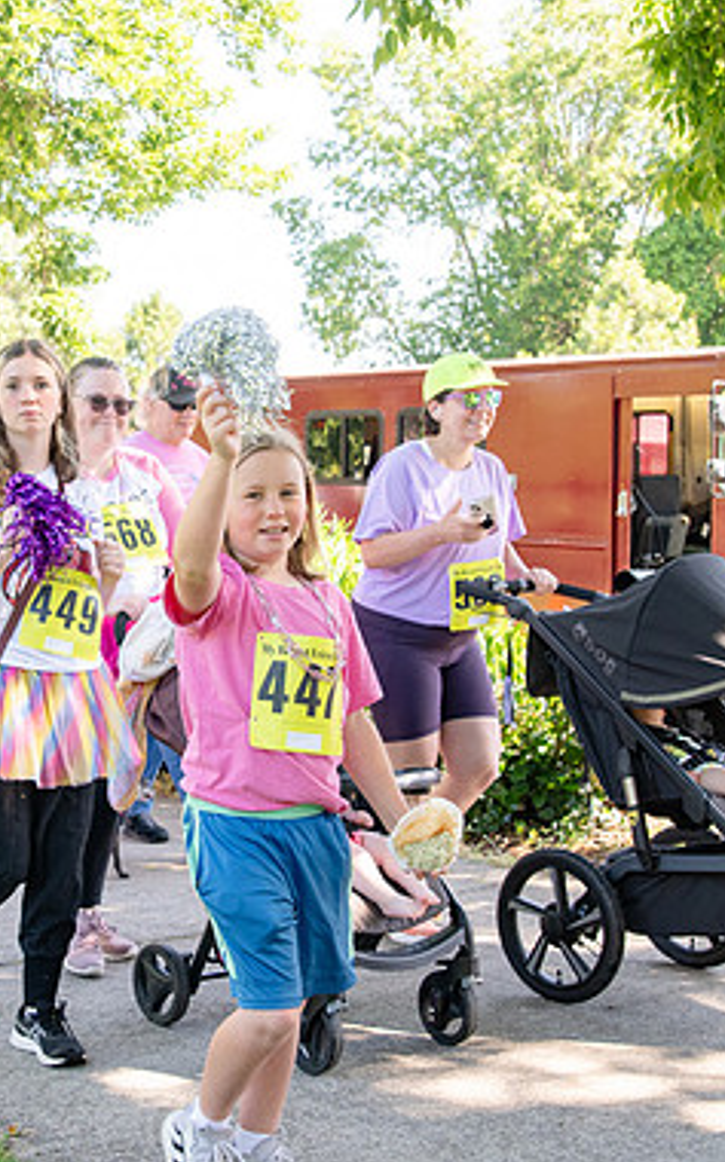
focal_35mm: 56
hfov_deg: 22.6
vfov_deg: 36.3
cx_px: 101
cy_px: 581
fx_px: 1773
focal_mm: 24
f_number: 3.5
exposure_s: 1/400
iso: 500
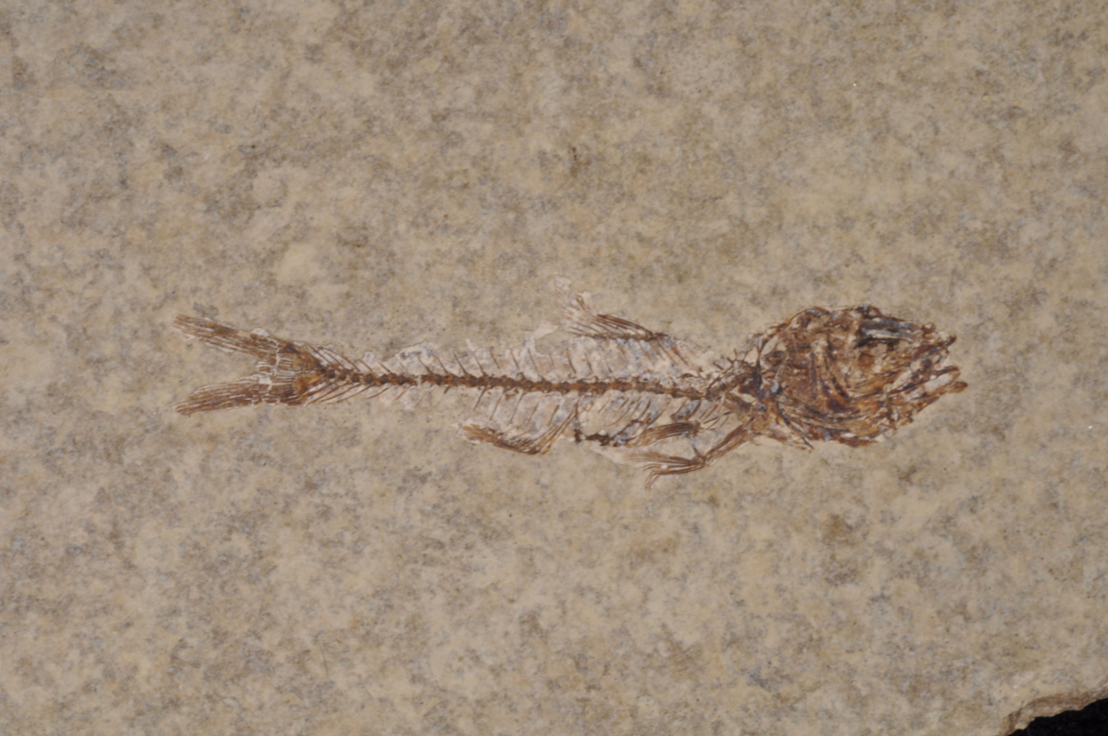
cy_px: 368
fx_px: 2767
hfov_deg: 22.6
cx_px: 554
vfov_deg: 15.2
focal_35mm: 90
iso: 200
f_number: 40
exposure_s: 1/10
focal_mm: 60
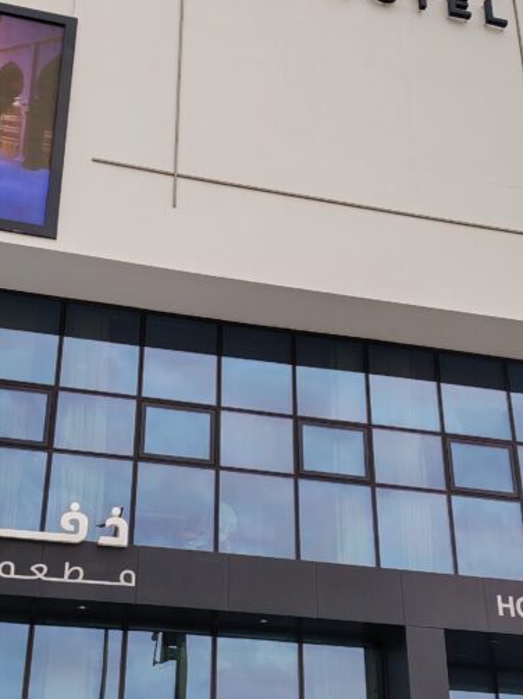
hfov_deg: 29.5
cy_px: 394
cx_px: 196
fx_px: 988
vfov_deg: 38.9
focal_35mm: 49
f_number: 1.75
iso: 100
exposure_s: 1/436
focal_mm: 5.25
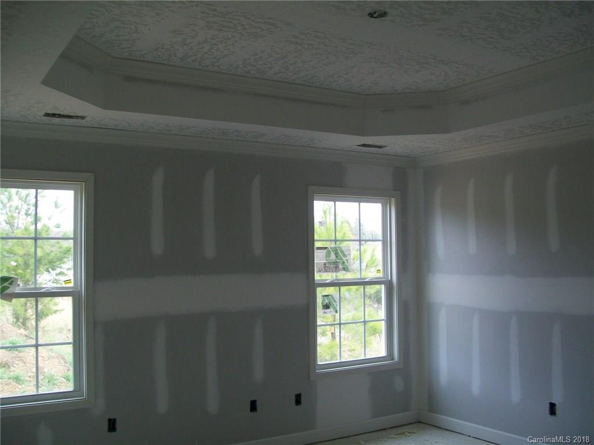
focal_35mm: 36
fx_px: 618
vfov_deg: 39.7
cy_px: 222
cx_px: 297
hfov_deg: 51.4
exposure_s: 1/100
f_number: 2.7
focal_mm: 6
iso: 64
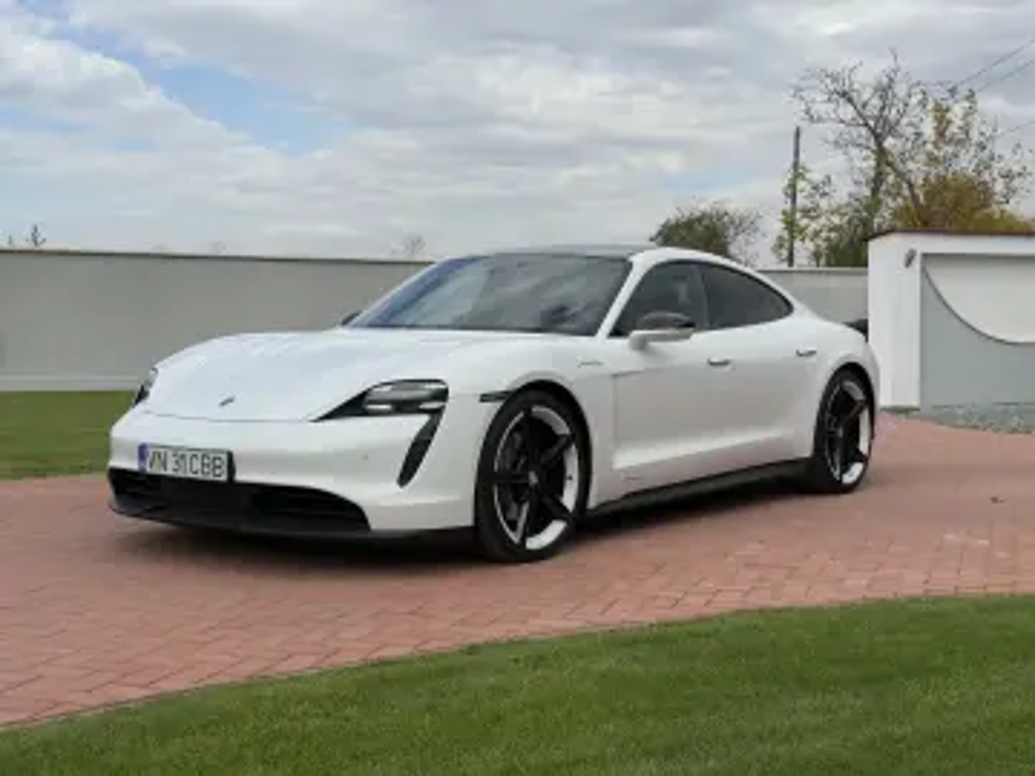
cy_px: 388
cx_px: 518
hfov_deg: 39.7
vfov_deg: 30.3
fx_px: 1435
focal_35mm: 48
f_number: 1.78
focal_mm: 6.76
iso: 64
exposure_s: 1/4878
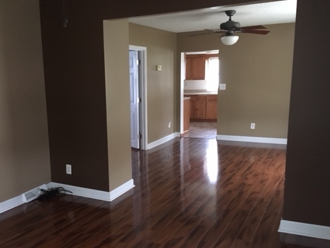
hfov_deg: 51.1
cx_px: 136
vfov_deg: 39.6
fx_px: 343
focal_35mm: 36
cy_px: 144
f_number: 2.2
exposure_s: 1/15
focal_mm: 4.15
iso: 400
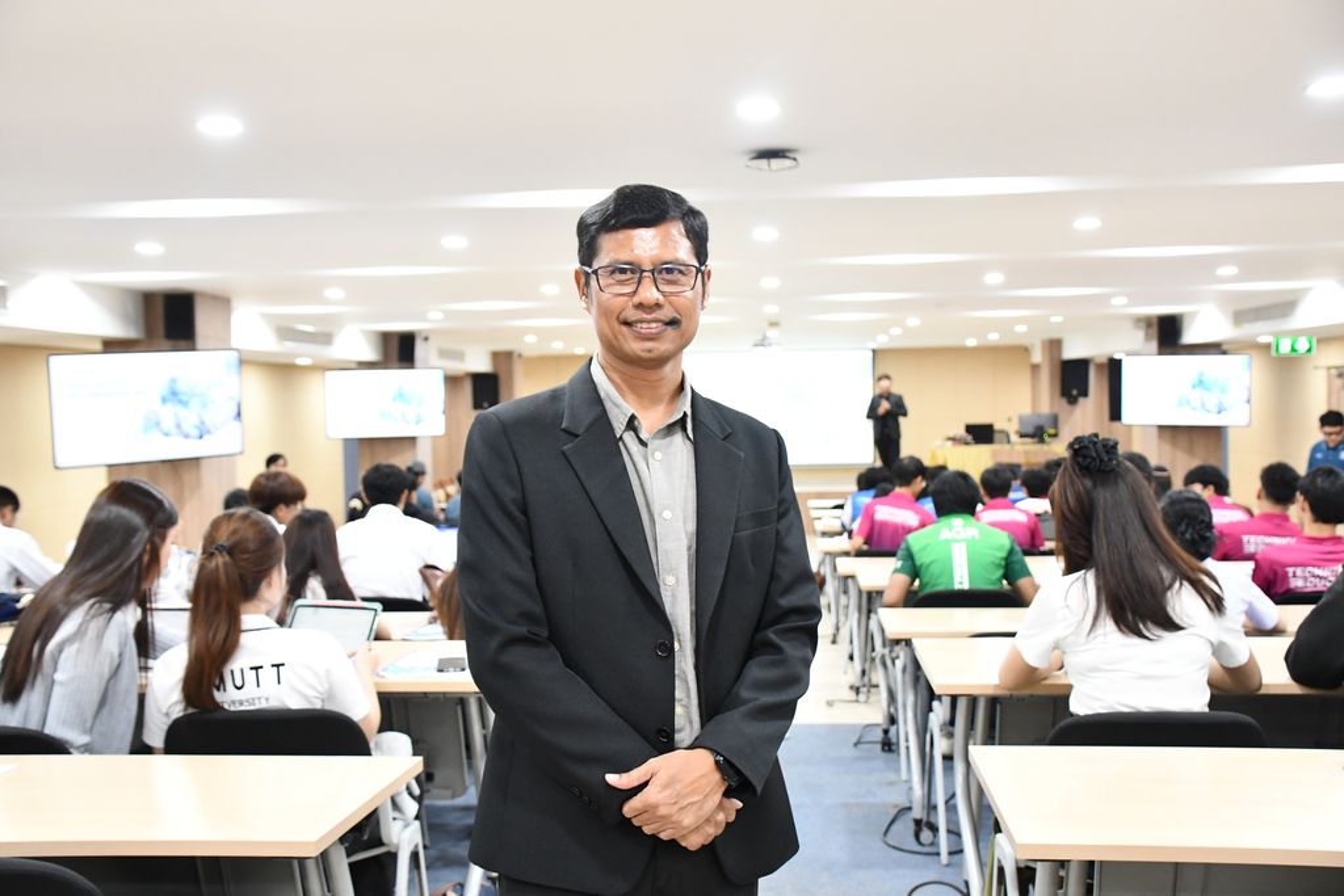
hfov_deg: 49.5
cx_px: 672
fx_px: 1456
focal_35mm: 39
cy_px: 448
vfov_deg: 34.2
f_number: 3.8
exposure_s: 1/100
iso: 3200
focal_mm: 26
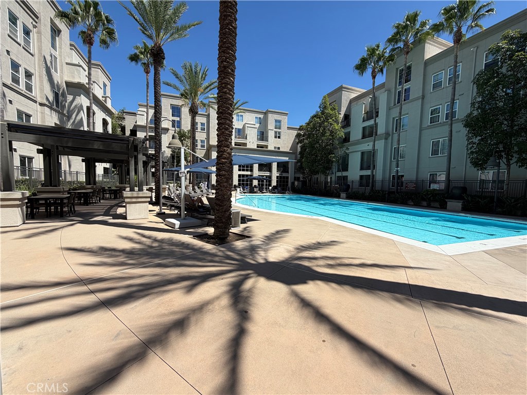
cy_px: 198
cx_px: 264
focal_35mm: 14
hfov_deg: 102.1
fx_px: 213
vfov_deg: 85.7
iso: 20
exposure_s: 1/928
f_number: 2.2
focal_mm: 2.22
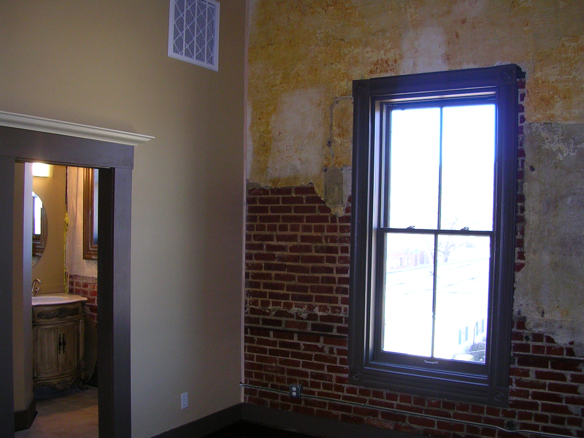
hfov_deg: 49.0
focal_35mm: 38
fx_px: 641
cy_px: 219
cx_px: 292
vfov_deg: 37.7
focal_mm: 5.8
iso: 89
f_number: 2.8
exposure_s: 1/60.1
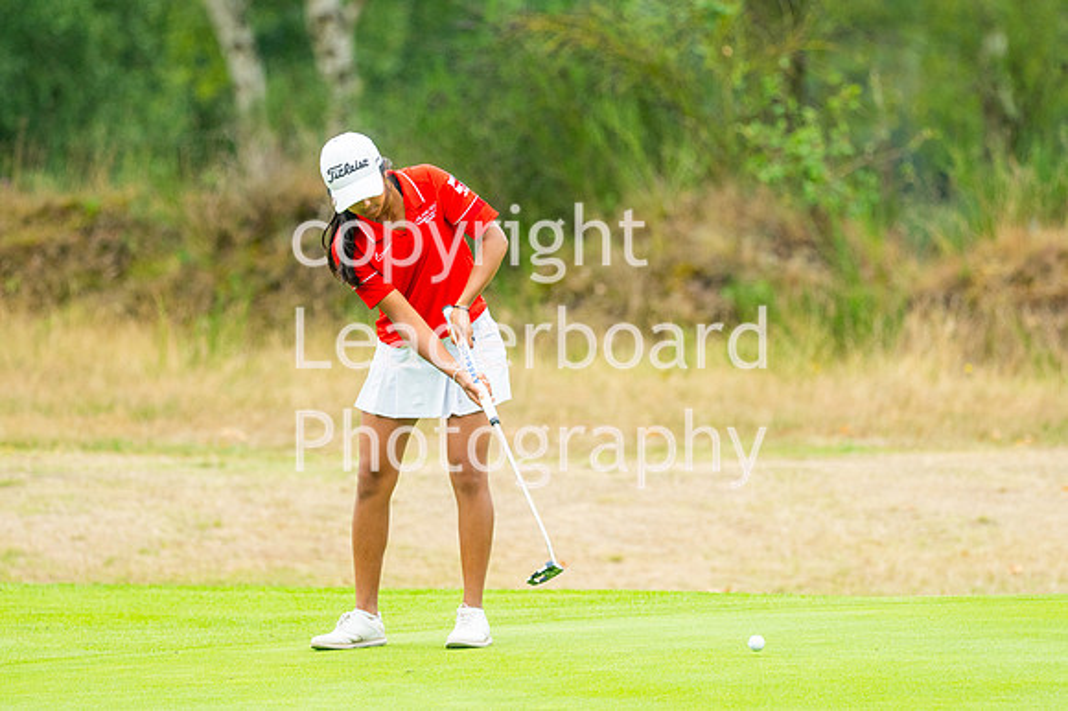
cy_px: 356
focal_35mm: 450
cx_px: 534
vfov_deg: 3.1
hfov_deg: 4.6
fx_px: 13342
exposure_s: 1/1250
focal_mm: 300
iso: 400
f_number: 4.5
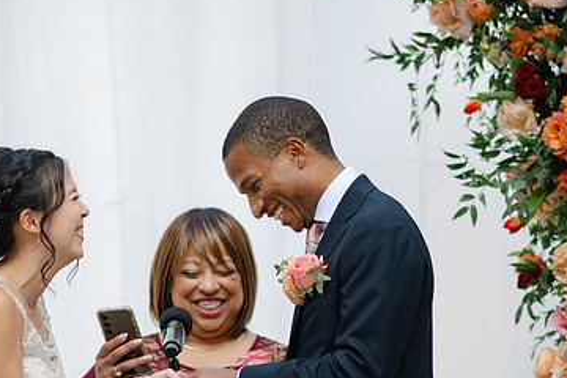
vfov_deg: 5.4
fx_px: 3984
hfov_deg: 8.1
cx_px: 233
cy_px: 232
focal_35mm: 253
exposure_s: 1/640
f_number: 1.4
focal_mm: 105
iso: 64
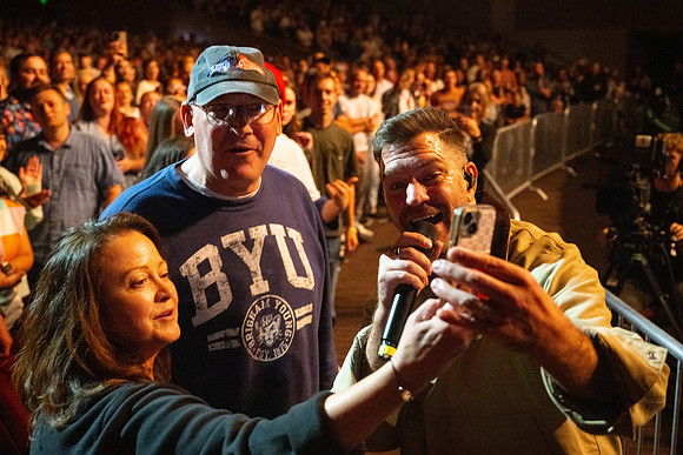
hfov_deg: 44.5
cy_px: 228
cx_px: 342
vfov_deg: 30.5
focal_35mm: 44
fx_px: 835
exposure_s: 1/125
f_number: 4
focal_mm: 44
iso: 6400
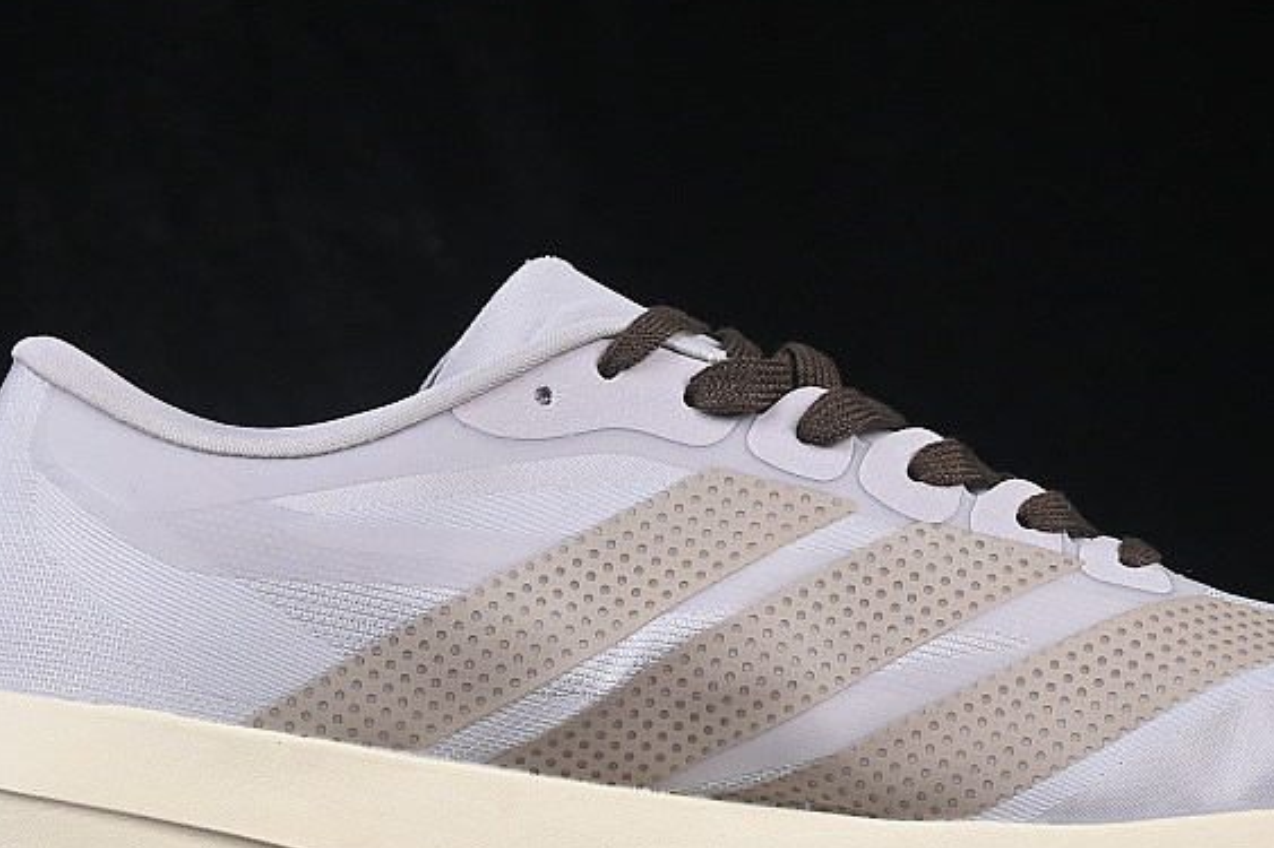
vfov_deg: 9.5
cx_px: 733
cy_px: 565
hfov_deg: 14.3
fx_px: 5094
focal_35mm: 144
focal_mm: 50
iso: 160
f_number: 8
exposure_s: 1/80
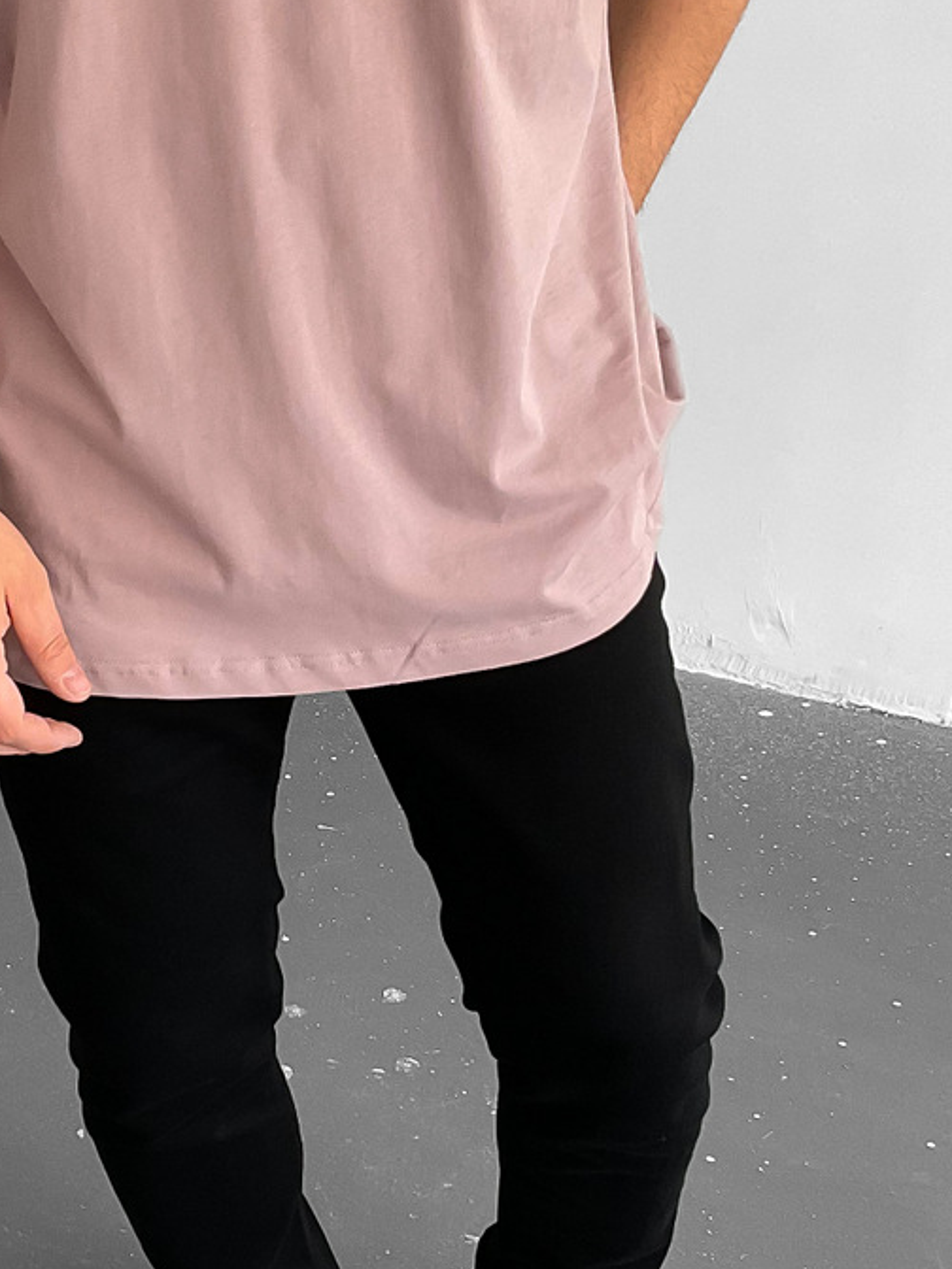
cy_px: 610
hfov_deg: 20.9
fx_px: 2530
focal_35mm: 69
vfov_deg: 28.2
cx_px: 123
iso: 64
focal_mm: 3
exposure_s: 1/105
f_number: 1.8
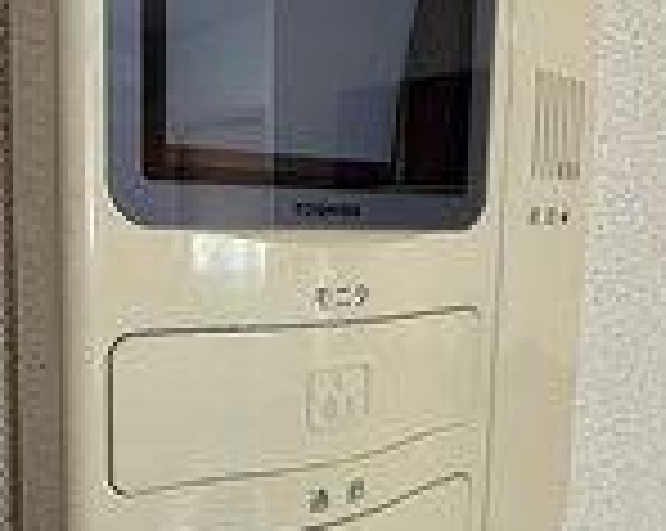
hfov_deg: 49.1
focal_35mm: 37
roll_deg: -2.0
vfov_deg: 40.0
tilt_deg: -6.3
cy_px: 302
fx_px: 728
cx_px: 324
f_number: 2.2
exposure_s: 1/100
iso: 320
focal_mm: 2.22
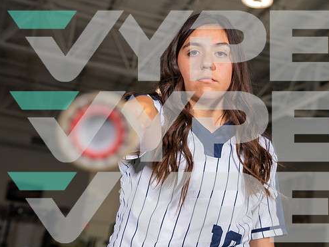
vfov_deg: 18.7
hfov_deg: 24.7
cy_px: 127
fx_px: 751
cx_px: 179
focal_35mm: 79
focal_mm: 70
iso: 200
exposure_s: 1/200
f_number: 5.6
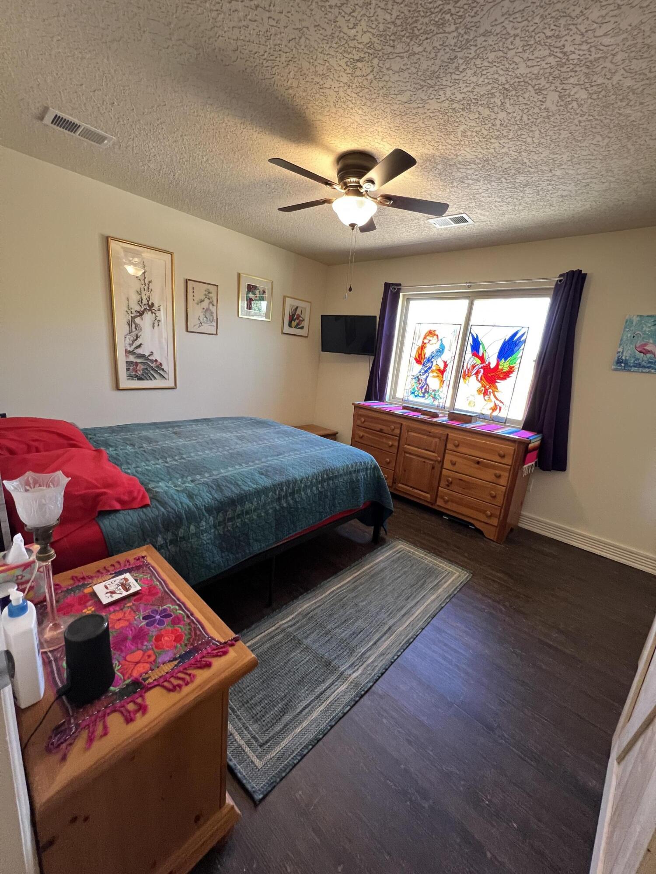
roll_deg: -5.6
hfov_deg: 89.9
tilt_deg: -12.1
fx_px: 328
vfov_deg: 106.2
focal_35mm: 13
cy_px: 437
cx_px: 328
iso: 400
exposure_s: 1/60
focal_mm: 1.57
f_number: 1.8
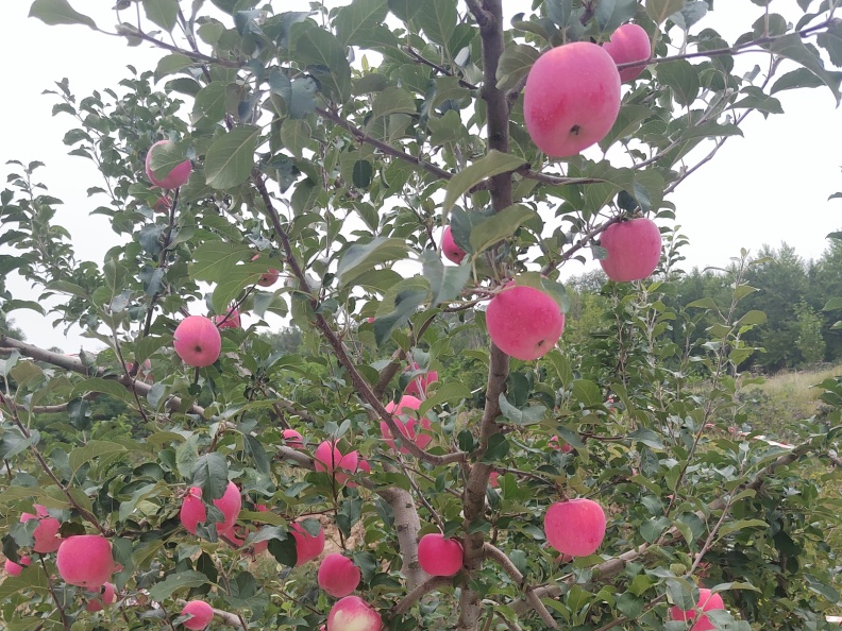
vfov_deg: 43.8
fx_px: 754
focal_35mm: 31
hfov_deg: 58.4
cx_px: 423
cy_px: 483
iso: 338
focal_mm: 5.52
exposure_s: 1/1917
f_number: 1.9
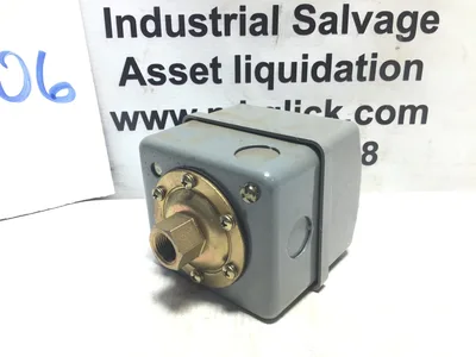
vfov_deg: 45.4
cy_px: 178
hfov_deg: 58.4
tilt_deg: -21.9
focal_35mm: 31
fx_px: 426
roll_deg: -0.2
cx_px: 238
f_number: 2.4
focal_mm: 3.3
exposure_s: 1/60
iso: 32
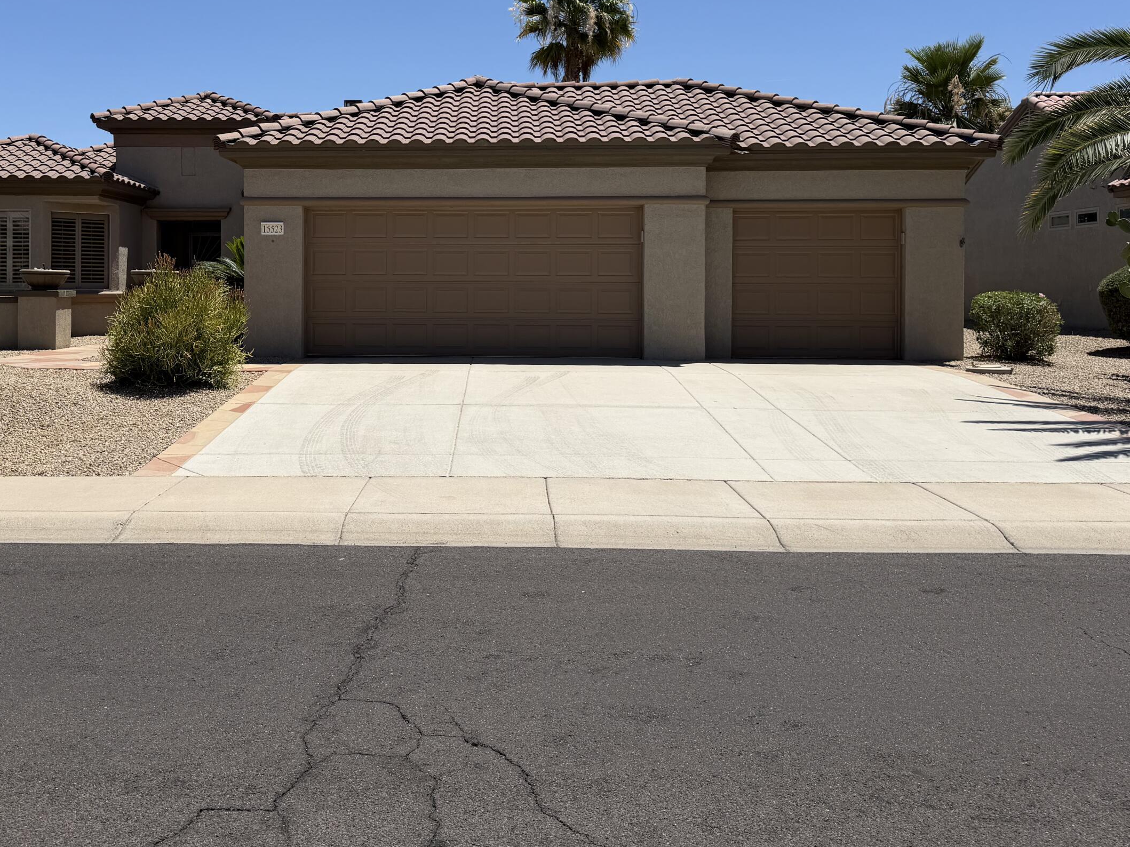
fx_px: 1110
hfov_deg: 53.5
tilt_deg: +0.1
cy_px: 286
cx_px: 438
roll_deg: -0.6
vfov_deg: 41.3
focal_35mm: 34
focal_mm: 6.76
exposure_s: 1/7353
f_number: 1.78
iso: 80
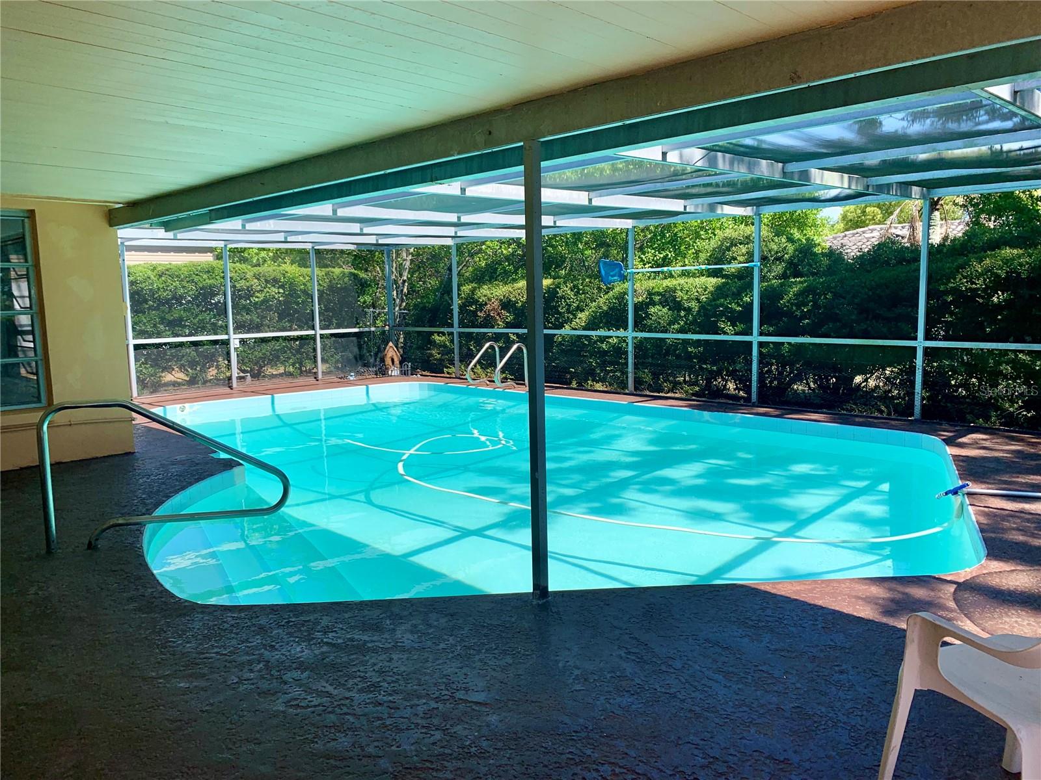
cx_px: 520
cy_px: 390
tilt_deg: -8.8
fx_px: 782
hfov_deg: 67.3
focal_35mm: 26
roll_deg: +1.7
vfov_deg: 53.1
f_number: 1.8
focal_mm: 4.25
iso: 25
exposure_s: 1/903
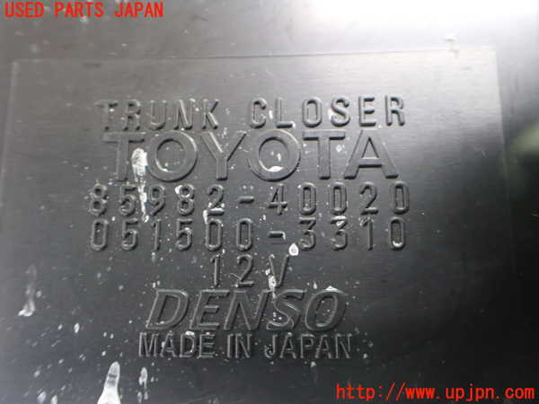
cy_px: 202
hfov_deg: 60.0
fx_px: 467
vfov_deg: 46.8
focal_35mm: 30
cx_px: 270
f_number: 2.3
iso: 1000
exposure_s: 1/30
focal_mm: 5.4
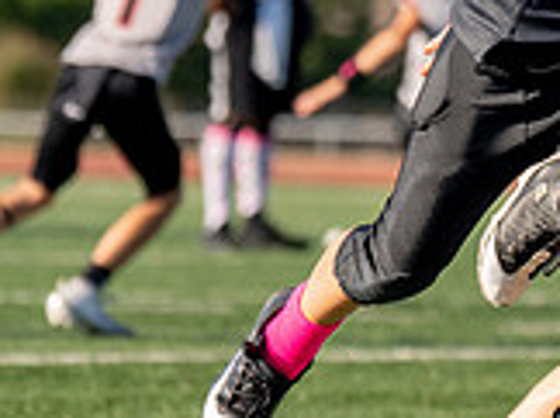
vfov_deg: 2.4
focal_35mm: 631
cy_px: 91
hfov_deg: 3.1
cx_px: 716
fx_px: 10193
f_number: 2.8
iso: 160
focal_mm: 120
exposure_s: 1/2500
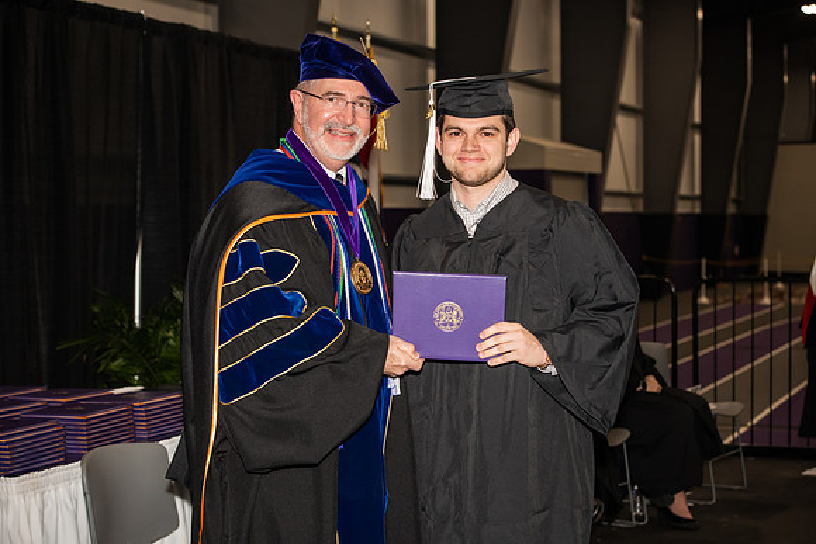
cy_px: 272
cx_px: 408
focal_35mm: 70
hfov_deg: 28.8
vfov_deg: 19.5
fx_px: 1587
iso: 1000
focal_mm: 70
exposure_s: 1/200
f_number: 5.6
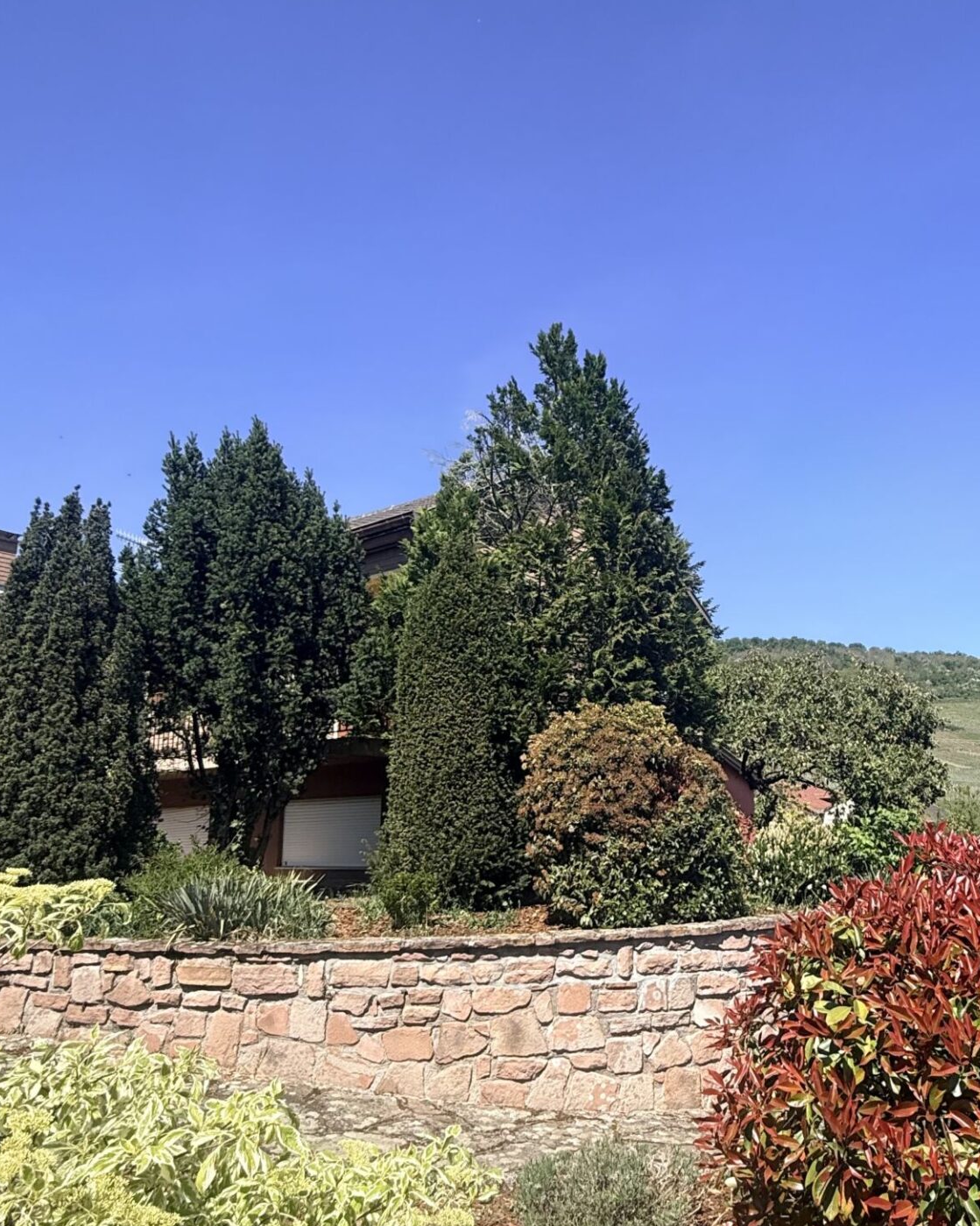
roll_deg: +2.2
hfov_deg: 55.8
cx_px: 637
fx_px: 906
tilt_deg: +12.4
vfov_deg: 68.1
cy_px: 645
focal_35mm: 25
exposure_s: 1/1259
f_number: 2.2
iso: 50
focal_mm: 2.22
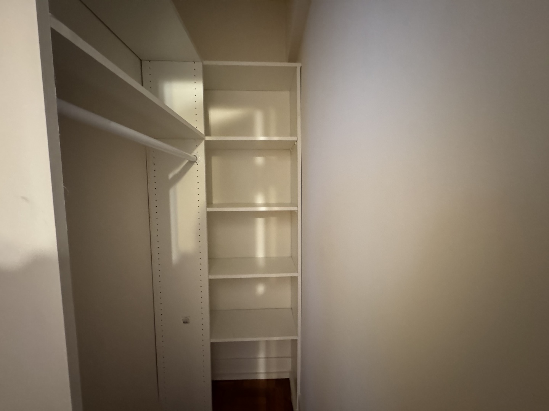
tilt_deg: -5.3
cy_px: 206
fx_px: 222
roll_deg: -0.3
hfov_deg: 102.1
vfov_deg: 85.7
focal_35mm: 14
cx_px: 274
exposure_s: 1/40
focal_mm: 2.22
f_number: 2.2
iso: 1250
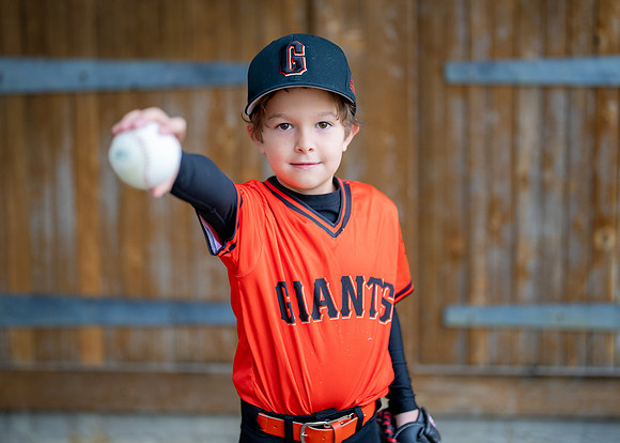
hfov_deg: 32.3
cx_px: 297
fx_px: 1070
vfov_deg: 23.3
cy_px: 189
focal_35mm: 61
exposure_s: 1/640
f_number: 1.2
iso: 500
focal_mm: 50
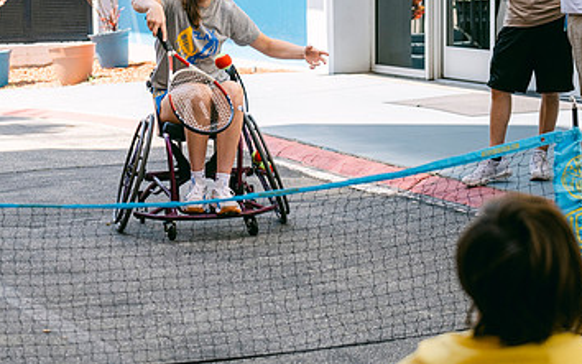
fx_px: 2014
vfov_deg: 10.3
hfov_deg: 16.3
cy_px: 180
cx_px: 122
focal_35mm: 127
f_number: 2.8
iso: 160
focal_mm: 50
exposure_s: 1/950
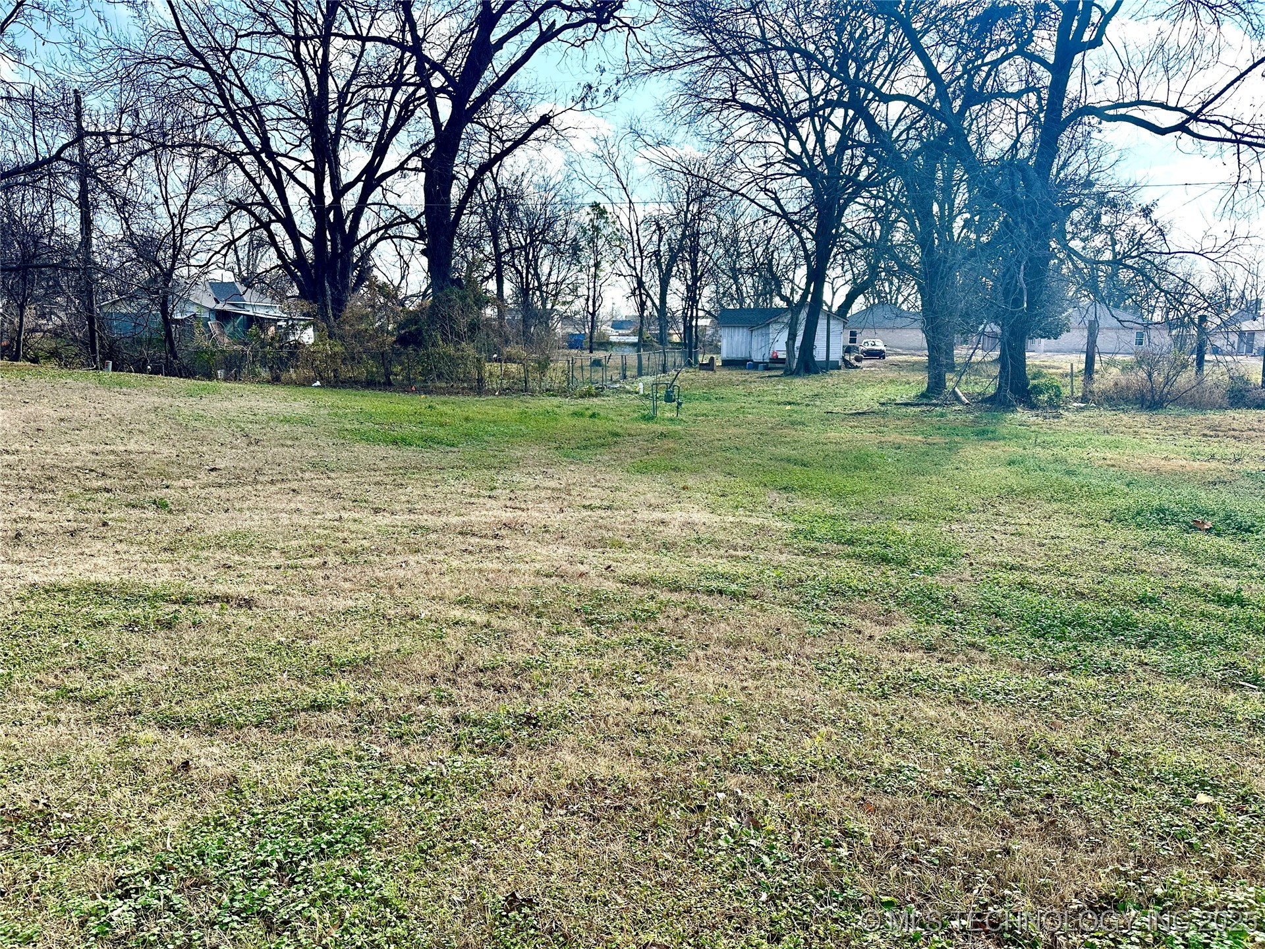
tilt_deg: -8.2
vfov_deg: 56.8
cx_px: 632
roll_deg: -1.5
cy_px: 474
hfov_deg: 71.6
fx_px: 877
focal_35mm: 24
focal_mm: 6.86
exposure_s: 1/1949
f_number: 1.78
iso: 80
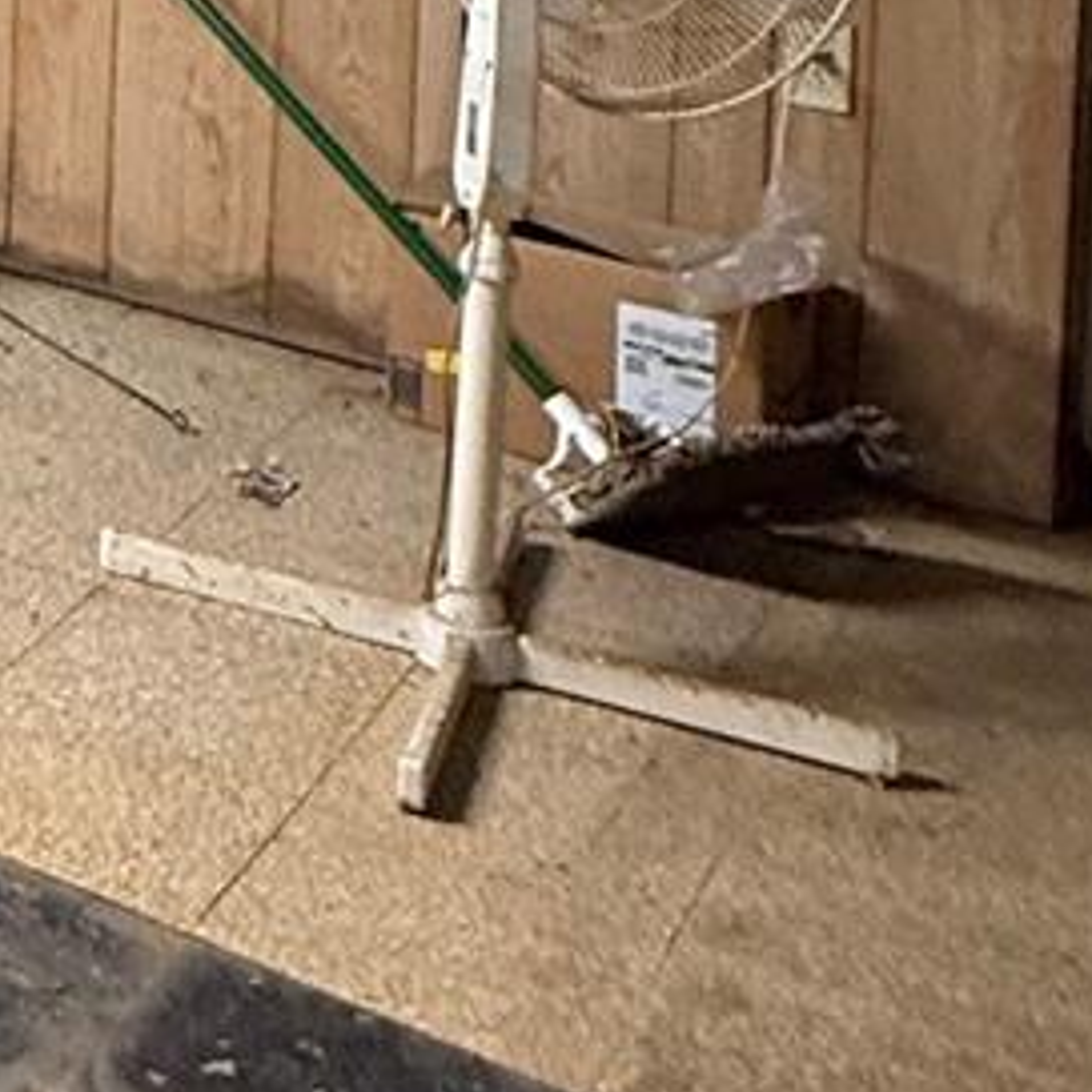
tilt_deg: -3.7
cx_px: -1100
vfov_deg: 21.6
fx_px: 2498
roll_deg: -0.7
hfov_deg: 17.5
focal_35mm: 70
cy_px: -430
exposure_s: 1/60
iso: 400
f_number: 2.2
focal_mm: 2.22
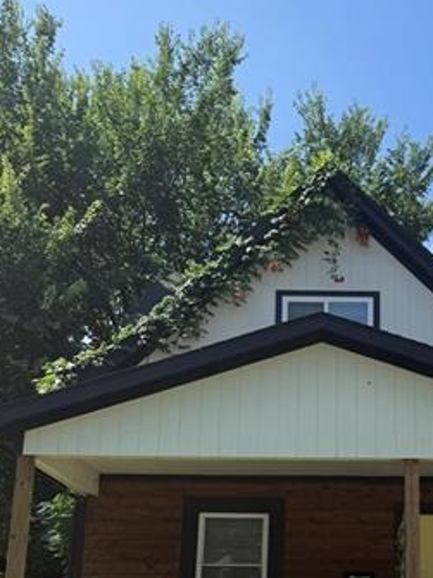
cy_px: 435
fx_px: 918
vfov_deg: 34.2
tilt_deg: +13.4
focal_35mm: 55
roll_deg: -0.8
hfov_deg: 26.2
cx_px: 333
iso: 80
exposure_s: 1/2801
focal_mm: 6.76
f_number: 1.78
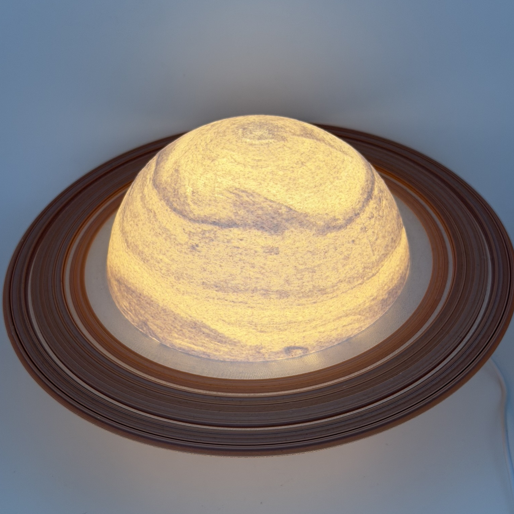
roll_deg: -0.5
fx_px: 958
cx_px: 258
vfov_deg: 30.0
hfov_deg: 30.0
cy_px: 284
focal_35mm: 57
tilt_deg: -32.4
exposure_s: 1/121
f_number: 1.78
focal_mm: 6.76
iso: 100
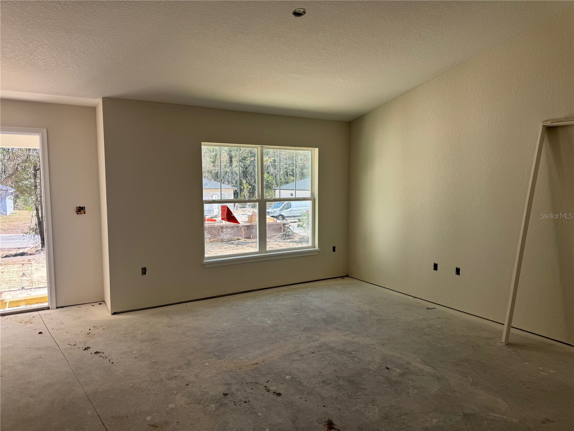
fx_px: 398
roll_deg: -0.4
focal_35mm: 24
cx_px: 287
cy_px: 216
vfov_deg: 56.8
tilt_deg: -5.0
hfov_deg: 71.6
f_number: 1.78
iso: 80
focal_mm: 6.76
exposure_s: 1/445
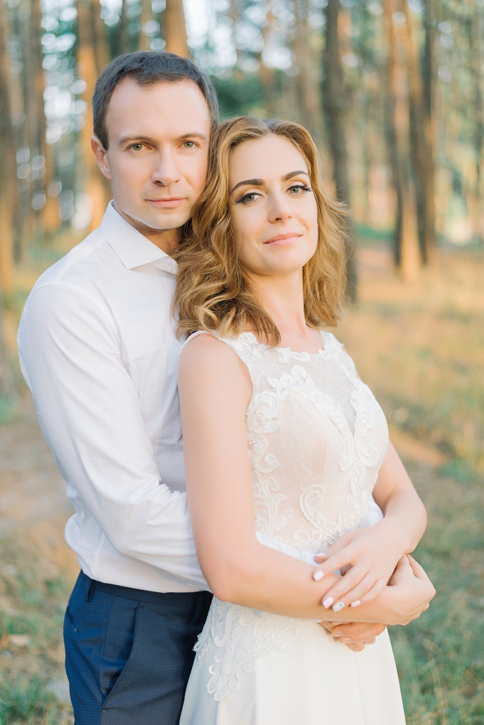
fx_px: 1007
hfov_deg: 27.0
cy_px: 362
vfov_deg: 39.6
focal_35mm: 50
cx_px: 242
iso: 250
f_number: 1.8
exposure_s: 1/250
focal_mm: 50
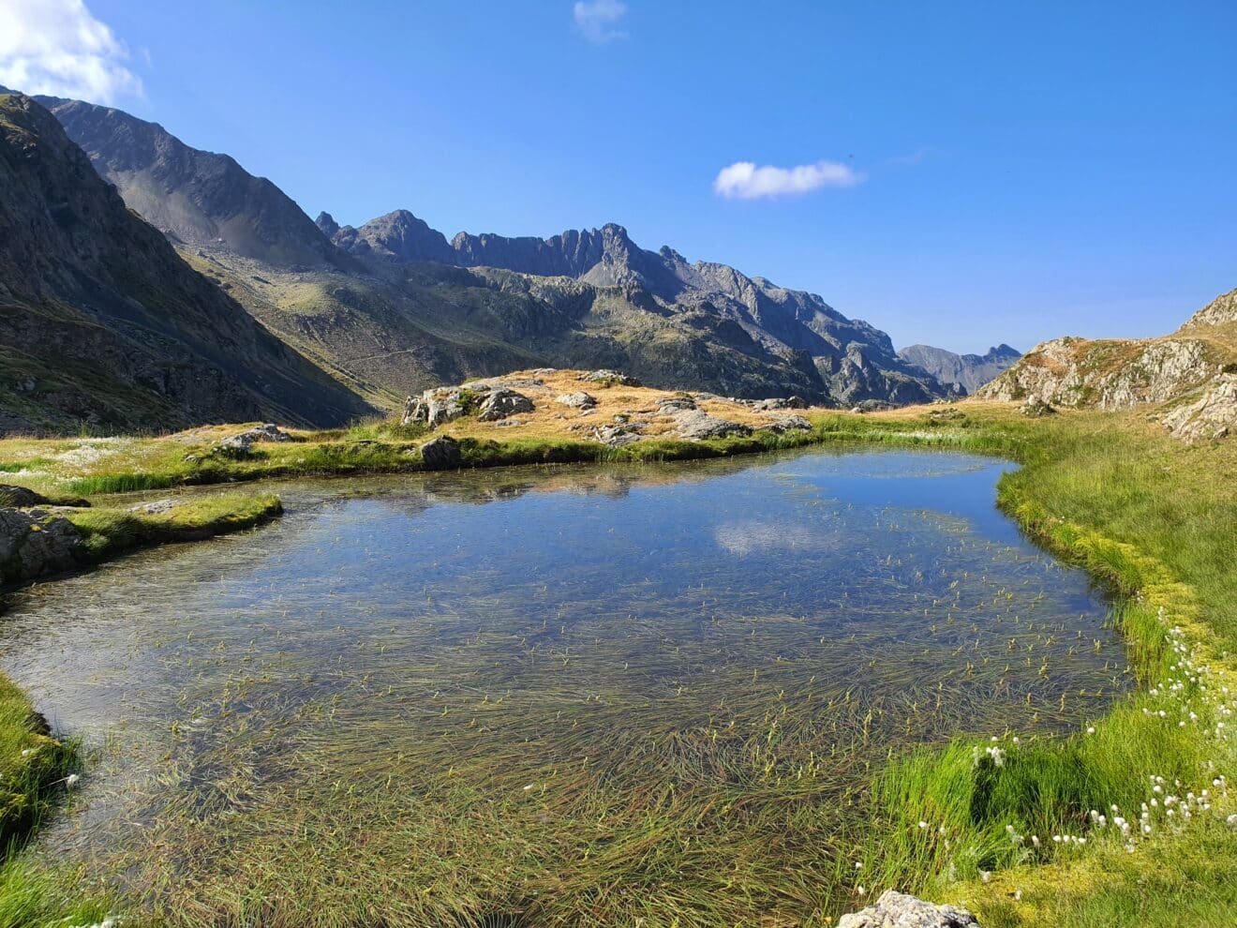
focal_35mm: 26
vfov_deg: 53.1
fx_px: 929
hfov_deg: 67.3
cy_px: 464
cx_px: 618
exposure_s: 1/820
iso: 50
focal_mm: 4.3
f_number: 2.4
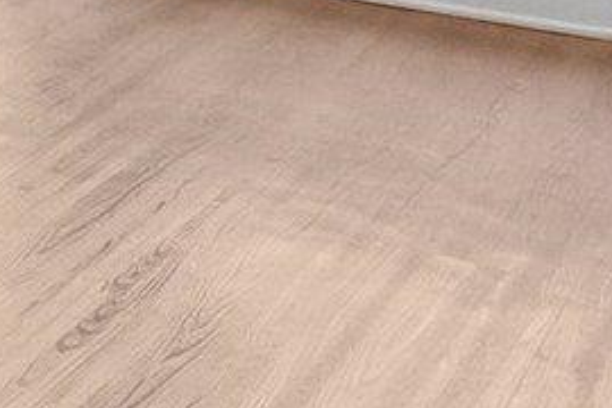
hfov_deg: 12.7
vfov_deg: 11.1
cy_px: -431
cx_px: -977
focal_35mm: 111
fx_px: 1887
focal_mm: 10
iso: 800
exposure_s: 1/6
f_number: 8
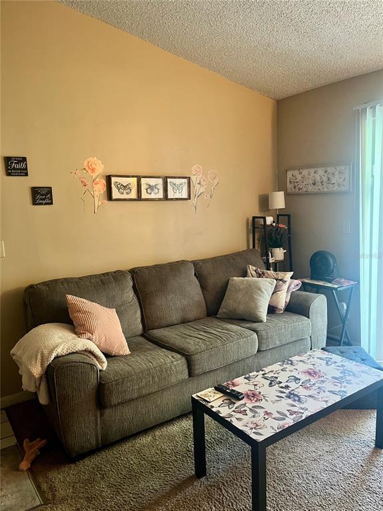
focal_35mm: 26
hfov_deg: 53.1
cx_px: 192
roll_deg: +2.7
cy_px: 256
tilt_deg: -10.2
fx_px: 384
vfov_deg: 67.3
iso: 500
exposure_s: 1/40
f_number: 1.6
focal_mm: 5.1
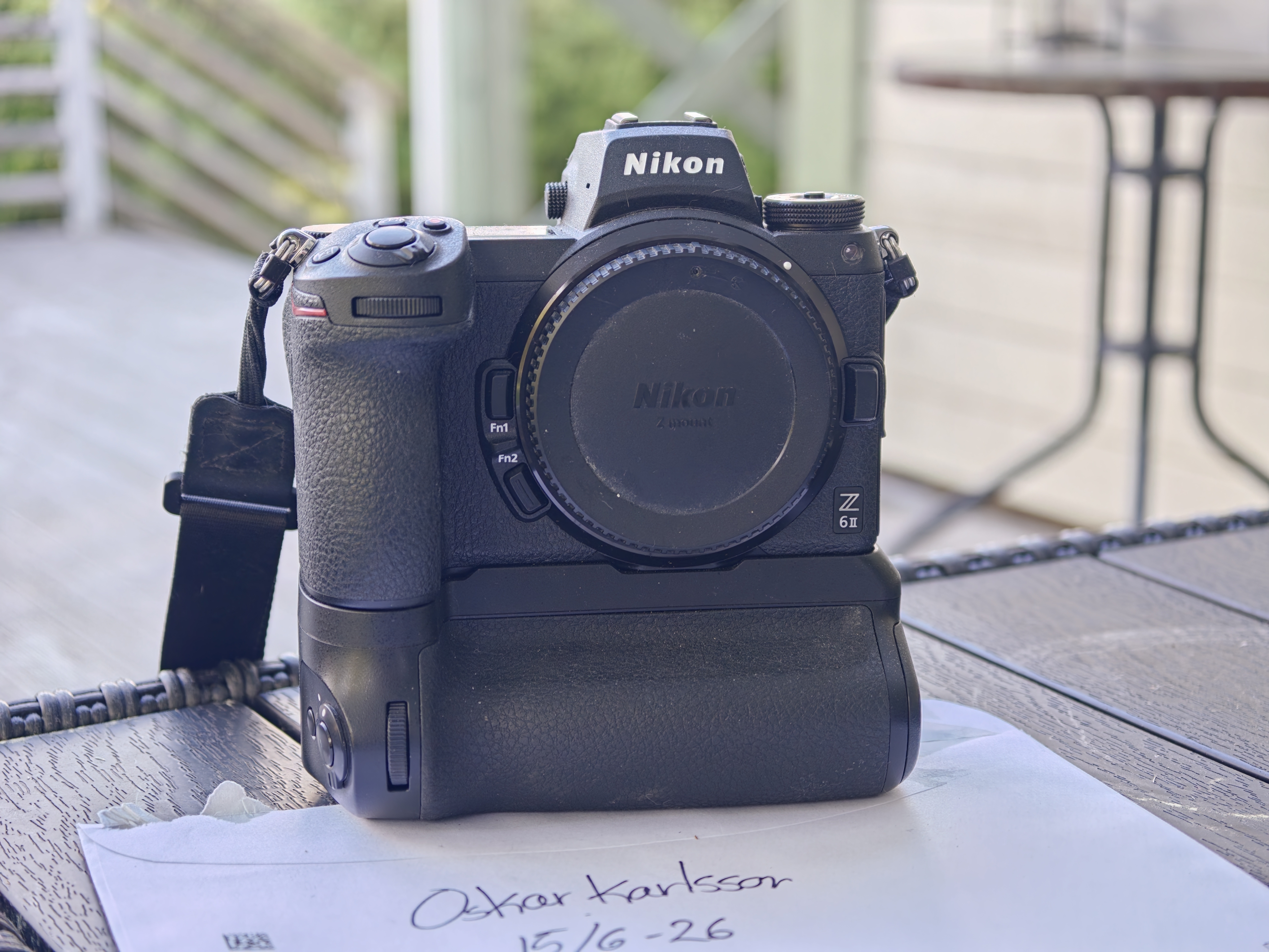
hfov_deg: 27.8
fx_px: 2566
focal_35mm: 70
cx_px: 634
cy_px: 476
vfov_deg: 21.0
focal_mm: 20.1
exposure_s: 1/97
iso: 400
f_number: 5
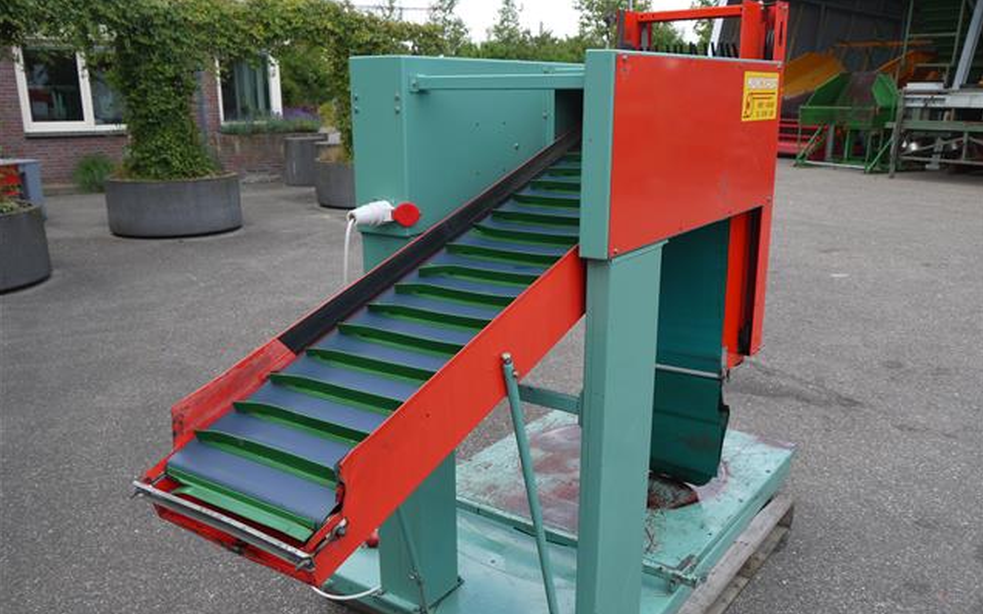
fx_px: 857
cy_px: 343
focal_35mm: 32
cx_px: 493
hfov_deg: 59.7
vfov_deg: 39.3
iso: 100
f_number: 5.6
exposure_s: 1/200
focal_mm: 15
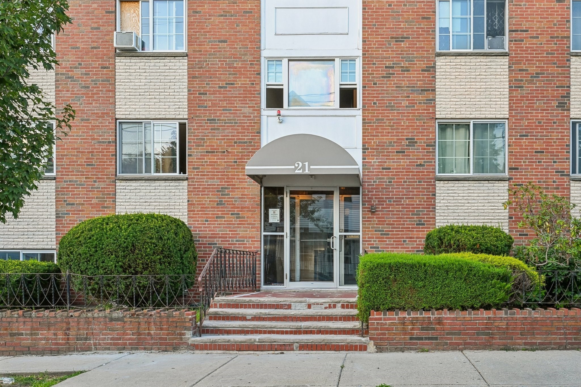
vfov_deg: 43.6
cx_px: 290
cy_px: 194
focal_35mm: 30
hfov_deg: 61.9
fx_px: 484
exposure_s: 1/50
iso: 400
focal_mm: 30
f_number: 8
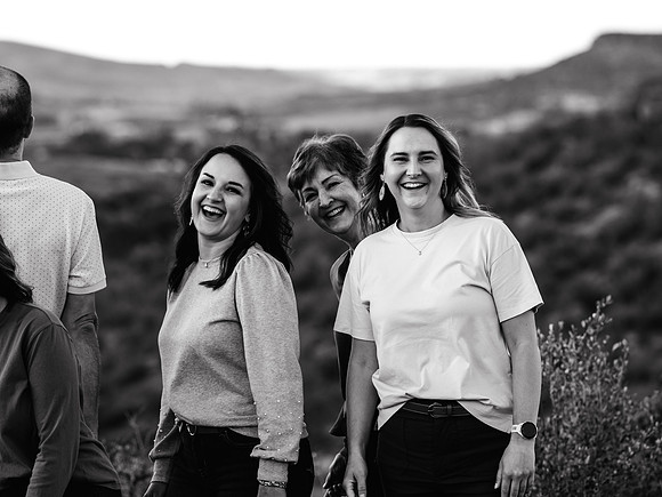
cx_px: 331
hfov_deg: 9.1
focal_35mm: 216
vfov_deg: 6.9
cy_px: 248
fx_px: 4139
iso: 500
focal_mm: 200
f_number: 5.6
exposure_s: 1/160
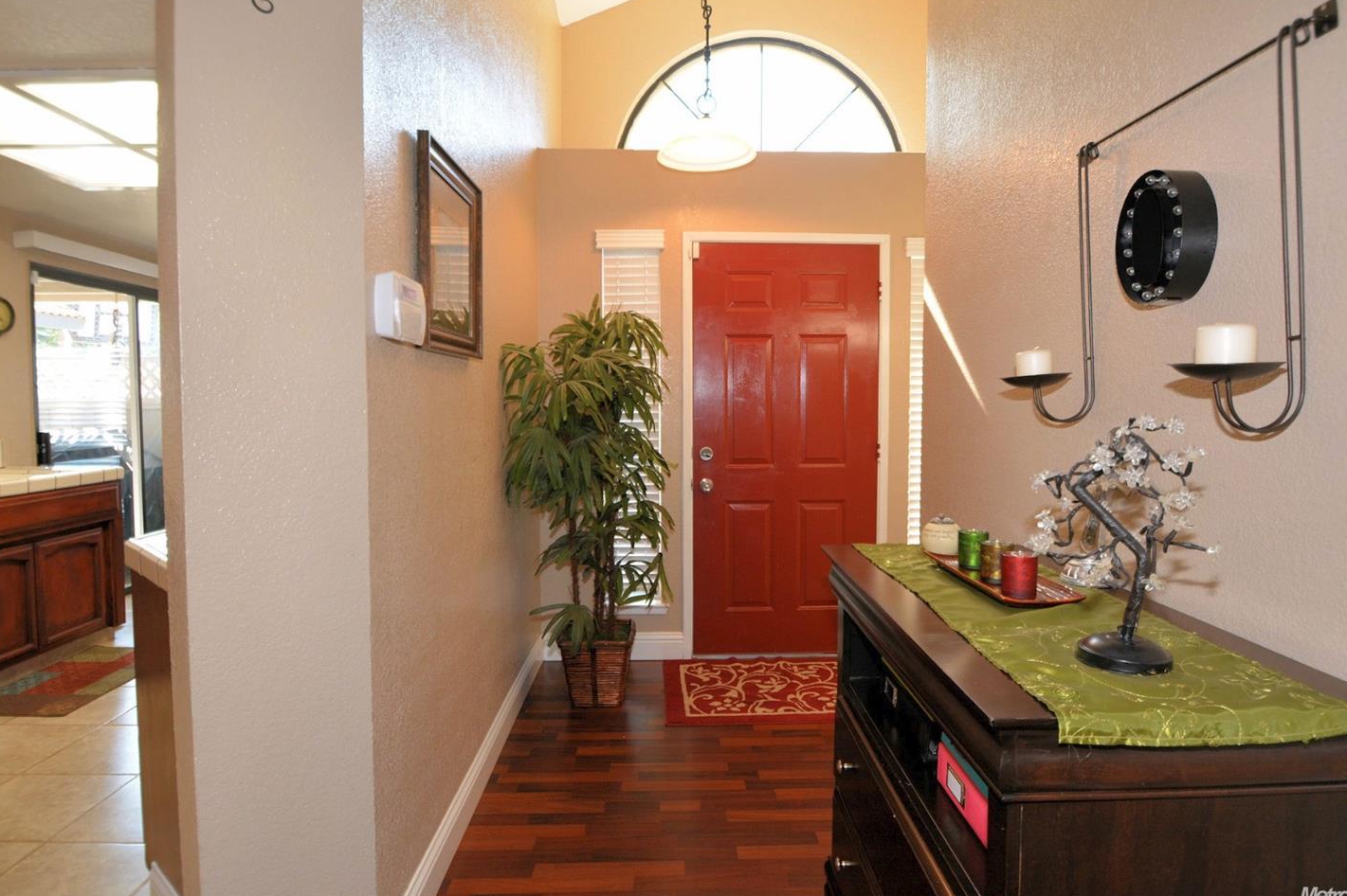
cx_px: 683
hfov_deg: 86.9
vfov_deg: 64.5
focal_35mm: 19
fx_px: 711
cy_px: 432
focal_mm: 12
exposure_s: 1/60
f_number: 4
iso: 640
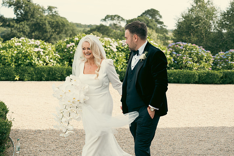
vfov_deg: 20.0
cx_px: 117
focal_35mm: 68
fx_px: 442
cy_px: 78
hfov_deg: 29.6
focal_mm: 68
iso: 125
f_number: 3.5
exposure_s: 1/400
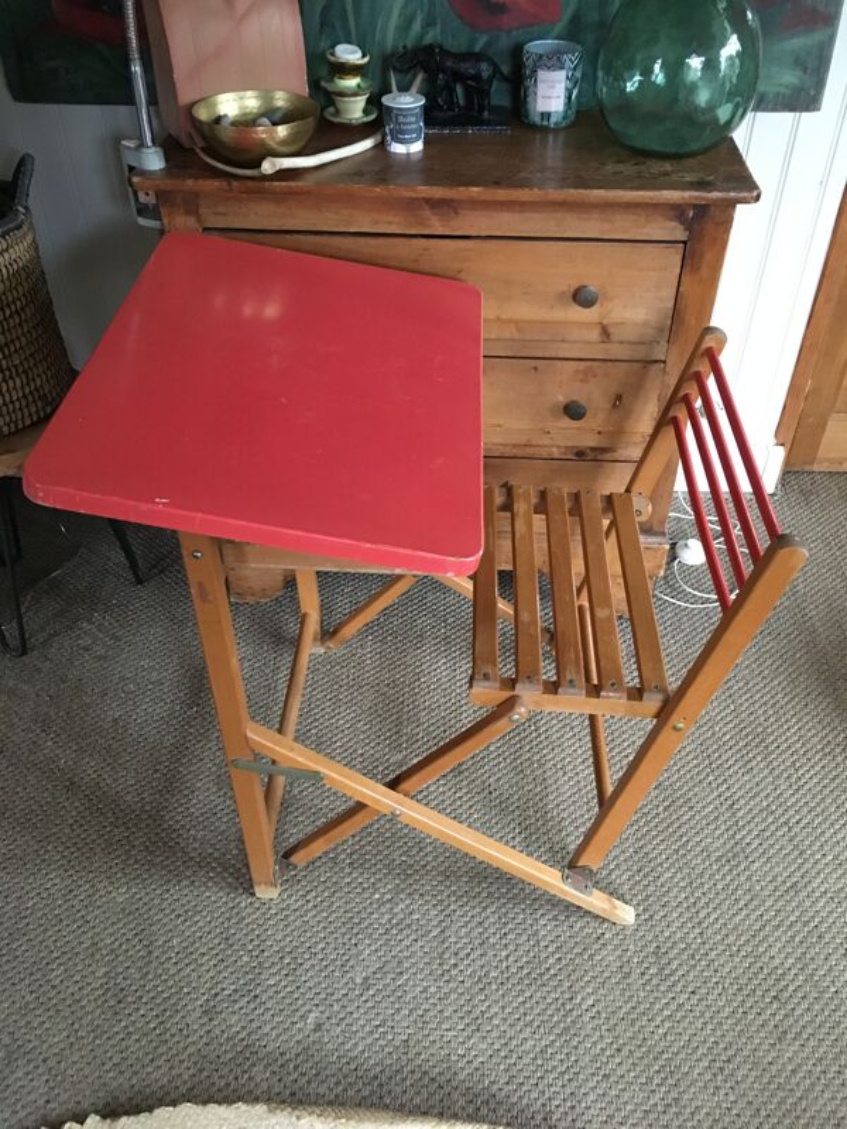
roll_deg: -0.8
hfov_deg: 48.2
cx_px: 424
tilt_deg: -40.6
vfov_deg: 61.7
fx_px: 946
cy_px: 564
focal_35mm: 29
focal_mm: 4.15
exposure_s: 1/17
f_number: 2.2
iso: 320
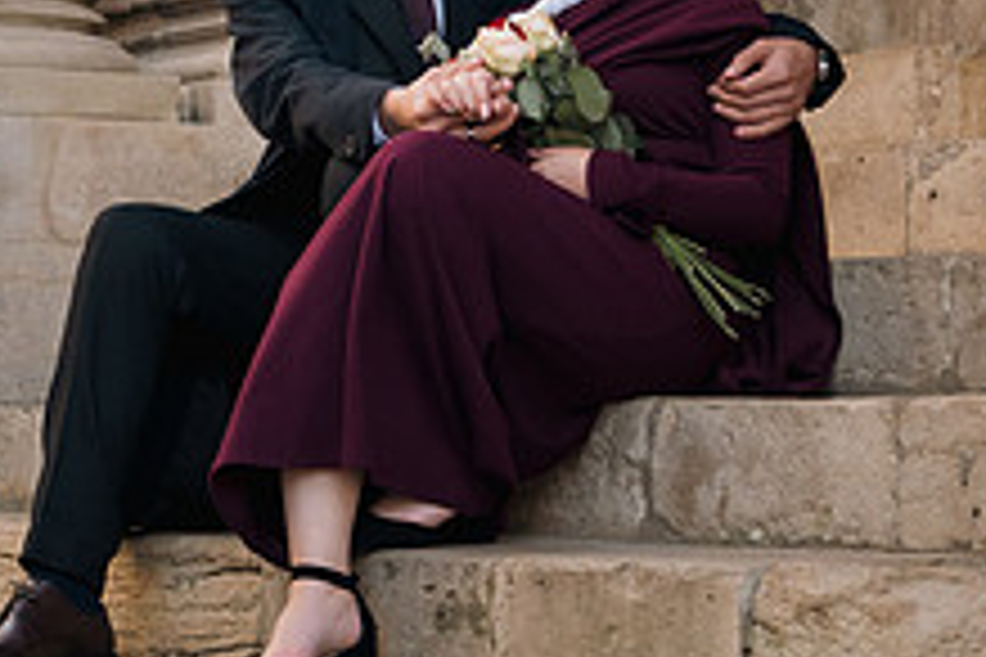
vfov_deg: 8.6
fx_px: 4354
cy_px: 94
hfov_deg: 12.7
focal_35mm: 159
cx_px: -95
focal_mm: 40
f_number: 2.8
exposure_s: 1/640
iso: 200
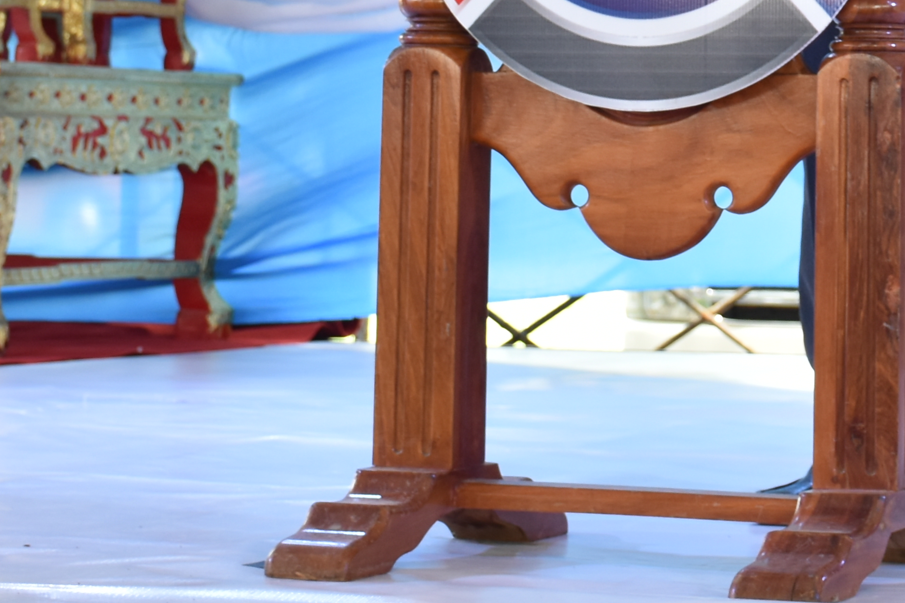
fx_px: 4047
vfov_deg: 8.3
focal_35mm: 161
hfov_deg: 12.6
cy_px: -310
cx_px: 859
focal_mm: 34
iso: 400
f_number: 5.6
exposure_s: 1/125
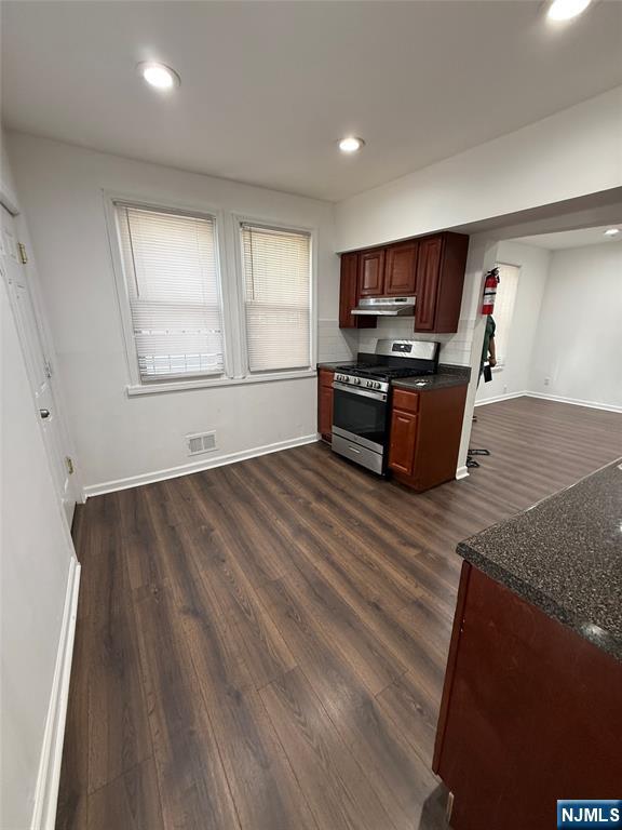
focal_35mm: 14
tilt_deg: -15.8
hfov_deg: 85.7
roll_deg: +0.0
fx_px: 335
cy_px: 415
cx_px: 311
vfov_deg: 102.1
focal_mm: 2.22
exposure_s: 1/120
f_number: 2.2
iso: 320
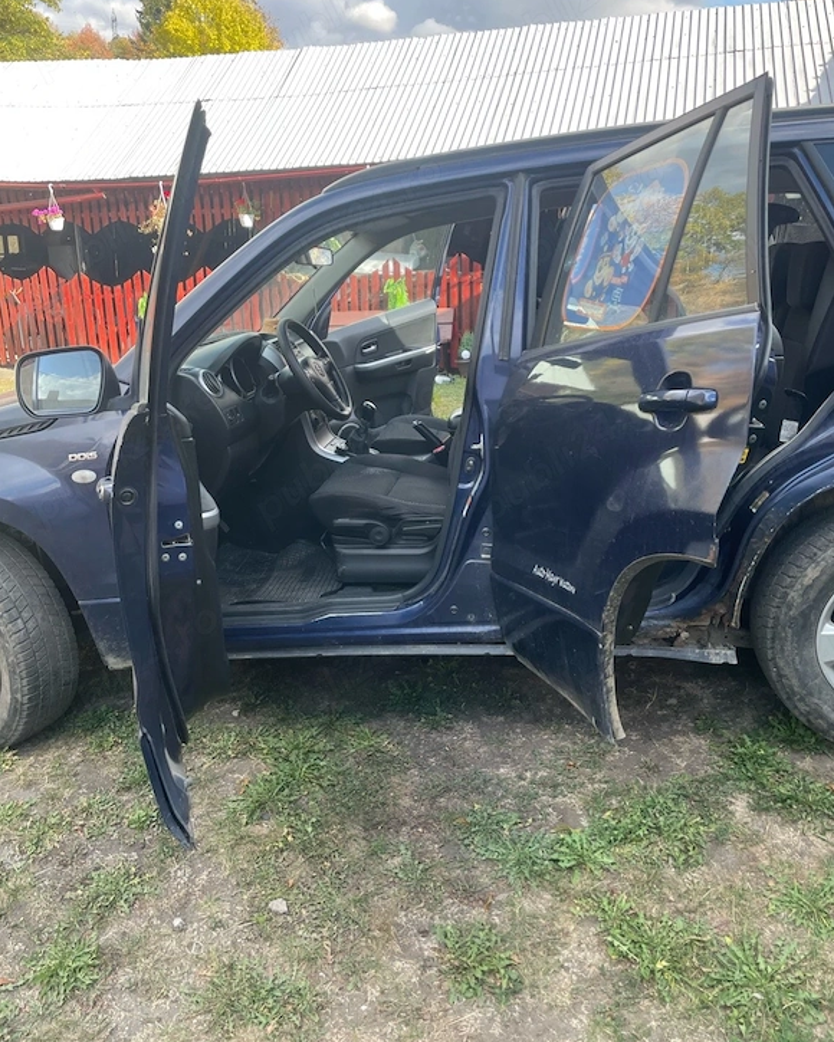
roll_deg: +1.5
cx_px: 405
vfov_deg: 62.2
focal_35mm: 28
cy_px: 487
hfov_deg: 51.5
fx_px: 864
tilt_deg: -14.9
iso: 32
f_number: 1.6
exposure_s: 1/347
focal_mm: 4.2
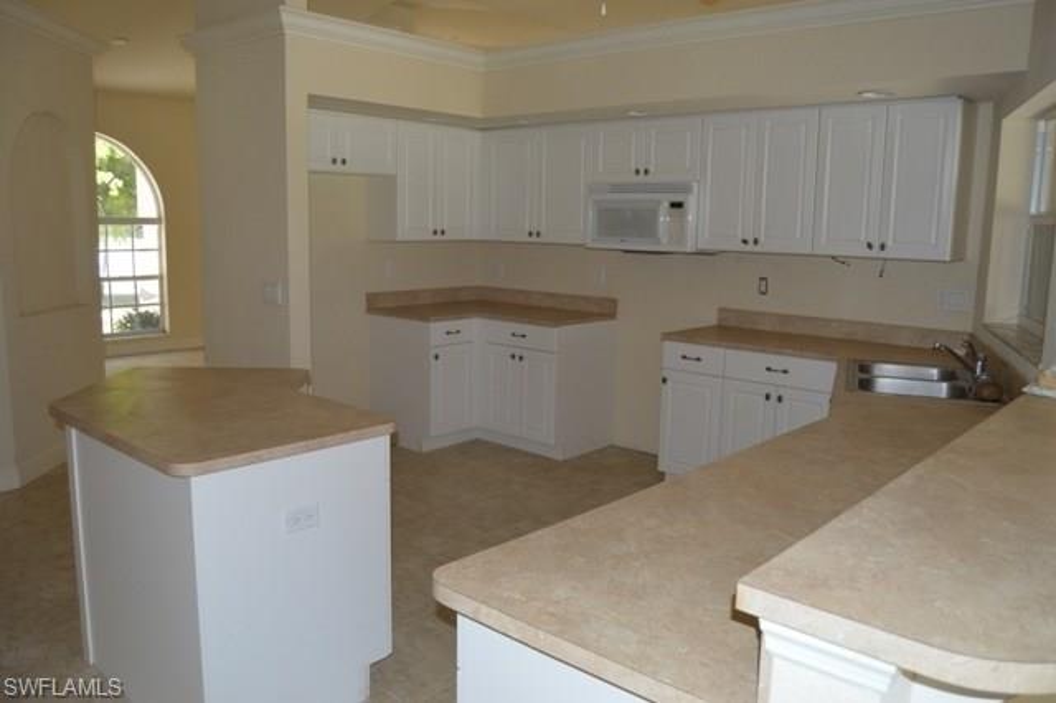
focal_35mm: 27
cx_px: 528
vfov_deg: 47.9
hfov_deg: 67.4
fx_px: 792
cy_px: 352
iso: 400
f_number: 3.5
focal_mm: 18
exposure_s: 1/80
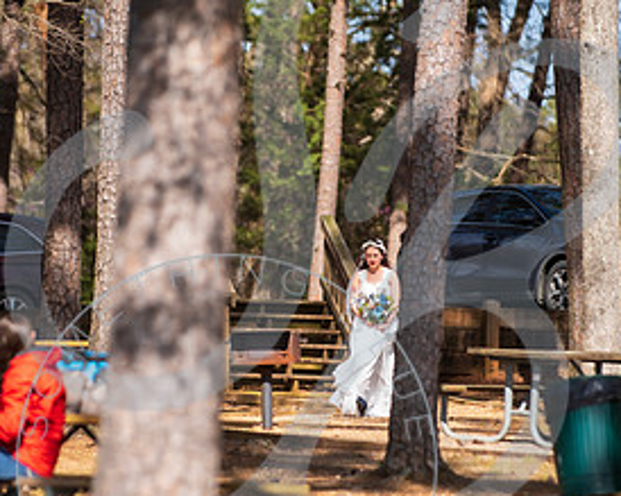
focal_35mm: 308
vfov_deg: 5.0
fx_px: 5659
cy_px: 292
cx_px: 329
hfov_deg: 6.3
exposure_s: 1/640
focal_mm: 200
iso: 100
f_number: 2.8
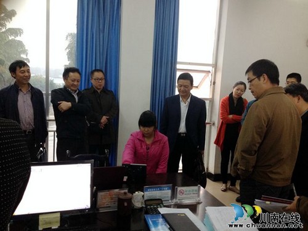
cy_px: 116
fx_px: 311
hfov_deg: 52.6
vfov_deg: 40.7
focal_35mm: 35
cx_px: 154
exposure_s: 1/20
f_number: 2.4
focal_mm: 4.28
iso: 125
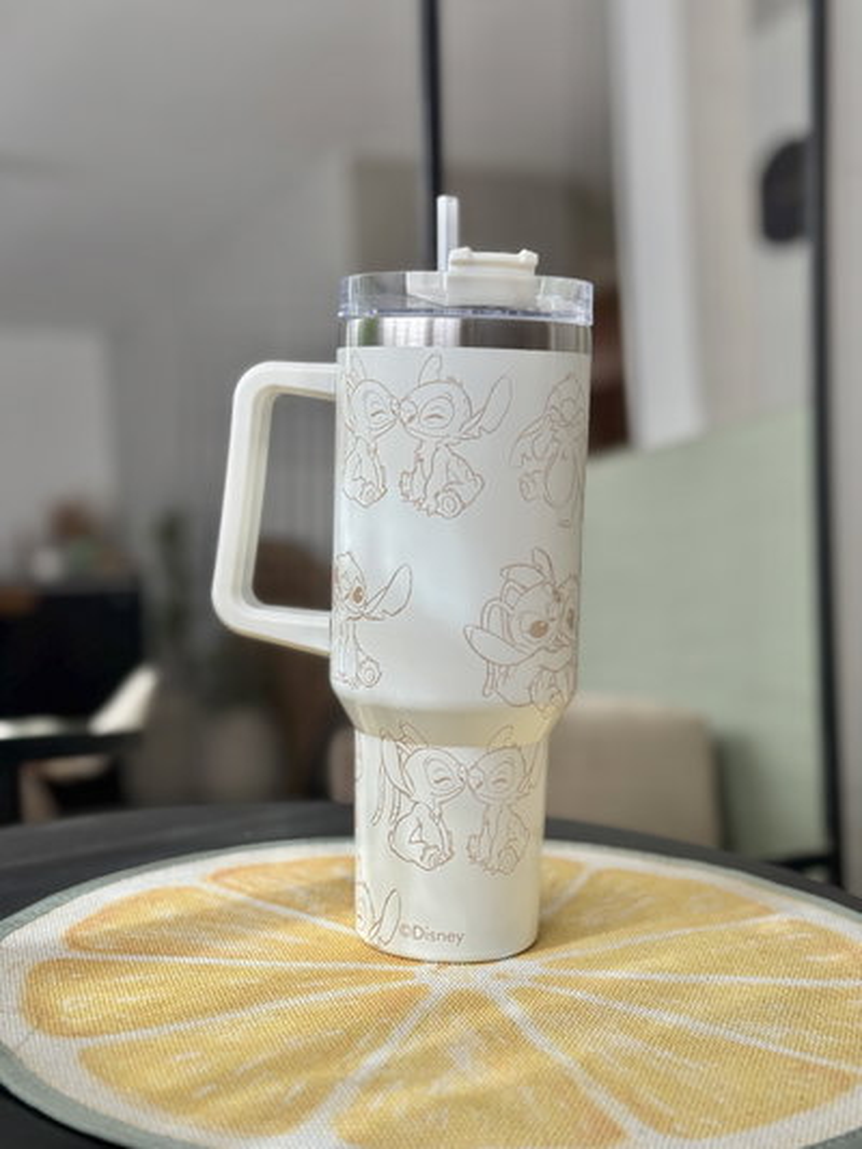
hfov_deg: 30.3
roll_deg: -1.6
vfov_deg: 39.6
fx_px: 1593
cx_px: 431
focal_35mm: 48
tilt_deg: -5.7
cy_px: 574
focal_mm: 6.76
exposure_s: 1/359
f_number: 1.78
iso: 64
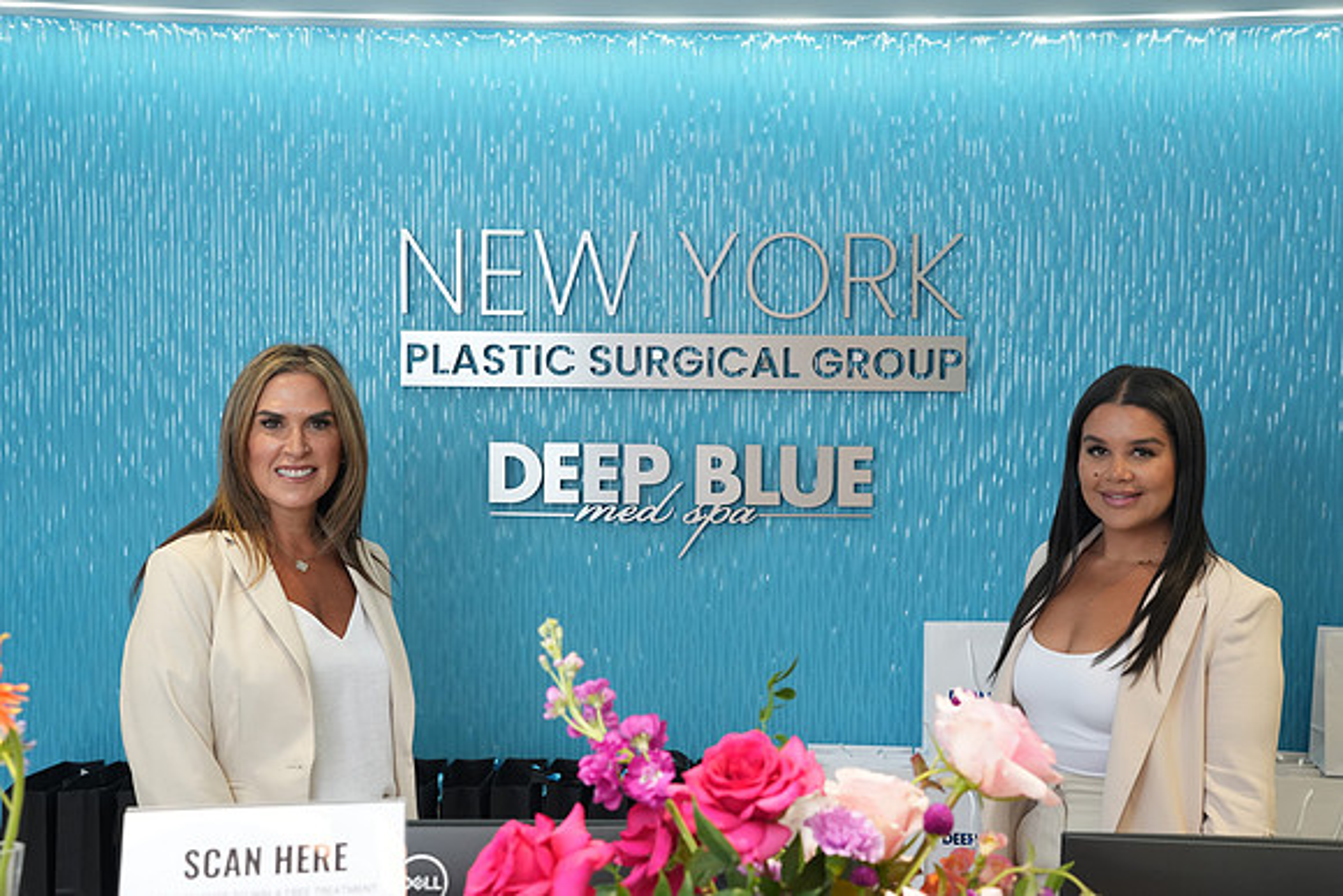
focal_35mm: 48
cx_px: 672
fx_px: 1791
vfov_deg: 28.1
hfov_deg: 41.1
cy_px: 448
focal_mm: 48
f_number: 5.6
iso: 1600
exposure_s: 1/250
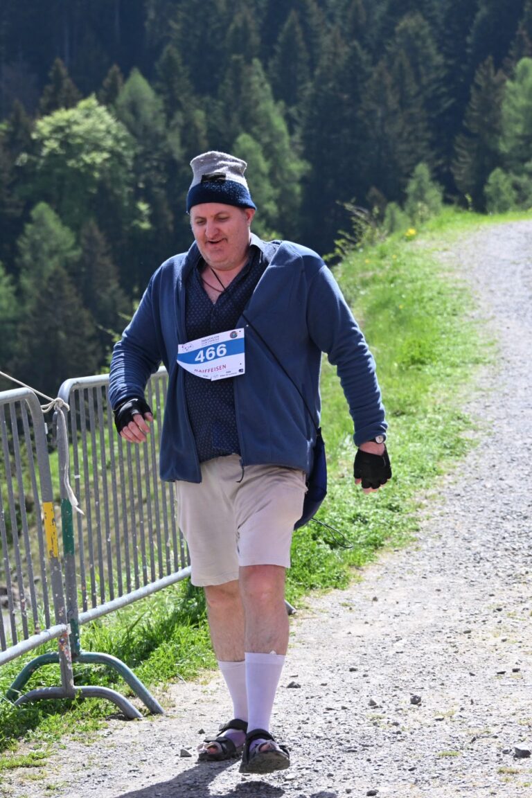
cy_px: 399
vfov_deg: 15.4
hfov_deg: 10.3
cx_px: 266
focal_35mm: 134
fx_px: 2959
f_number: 6.3
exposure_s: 1/2500
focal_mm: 89
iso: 1250
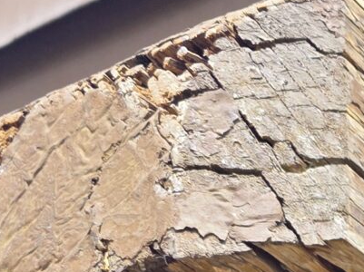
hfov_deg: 12.5
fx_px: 1544
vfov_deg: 8.7
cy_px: 763
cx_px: 618
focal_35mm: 147
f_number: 1.7
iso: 80
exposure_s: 1/3502
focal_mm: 6.3
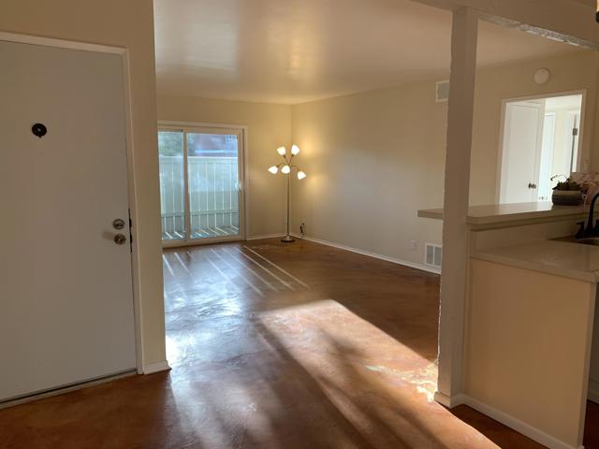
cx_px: 300
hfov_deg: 67.3
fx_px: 450
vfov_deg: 53.1
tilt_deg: -9.4
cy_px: 224
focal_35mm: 26
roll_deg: -0.3
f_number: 1.8
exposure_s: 1/120
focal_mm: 4.25
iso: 50
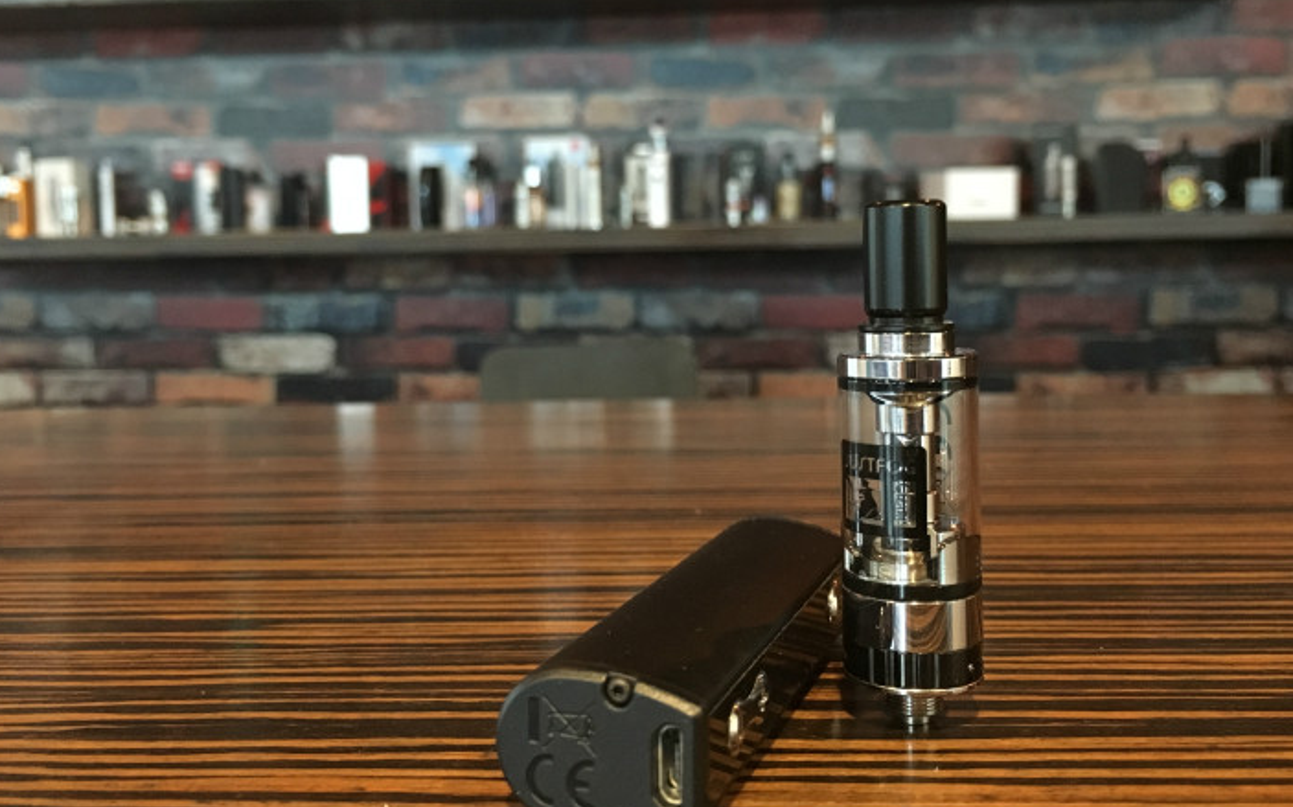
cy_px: 325
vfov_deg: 36.1
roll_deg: +0.0
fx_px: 1233
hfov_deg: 55.3
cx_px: 622
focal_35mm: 35
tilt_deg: -3.8
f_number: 2.2
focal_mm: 4.15
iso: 500
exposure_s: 1/17
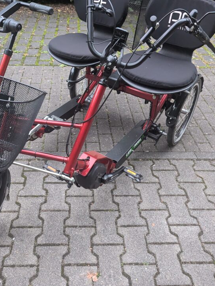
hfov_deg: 41.7
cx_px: 86
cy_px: 120
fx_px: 281
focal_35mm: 34
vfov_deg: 53.7
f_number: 1.85
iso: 2940
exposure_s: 1/19.5
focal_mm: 6.81
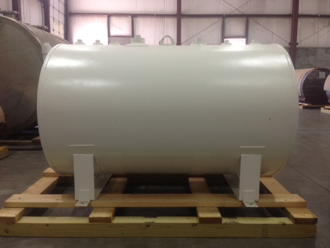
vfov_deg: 42.9
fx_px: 315
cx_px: 165
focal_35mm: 33
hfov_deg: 55.4
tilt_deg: -8.2
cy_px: 124
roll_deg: -0.1
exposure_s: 1/20
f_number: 2.4
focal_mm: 4.12
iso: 64
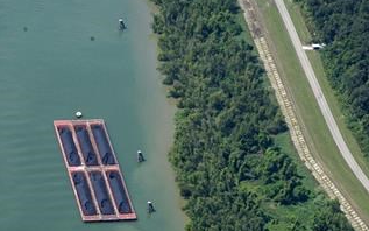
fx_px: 2101
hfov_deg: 10.0
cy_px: 228
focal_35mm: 209
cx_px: 59
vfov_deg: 6.3
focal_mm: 100
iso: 800
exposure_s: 1/400
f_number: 20
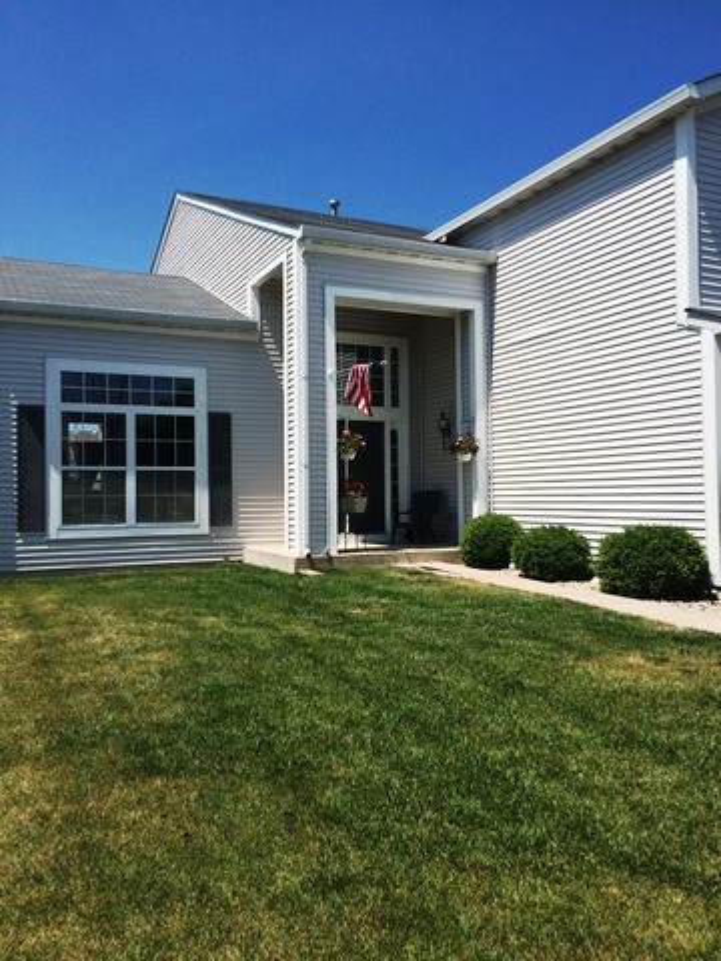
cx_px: 360
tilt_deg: -1.2
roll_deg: +1.8
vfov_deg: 61.7
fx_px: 805
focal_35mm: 29
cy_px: 480
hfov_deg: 48.2
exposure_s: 1/4115
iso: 32
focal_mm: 4.15
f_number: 2.2
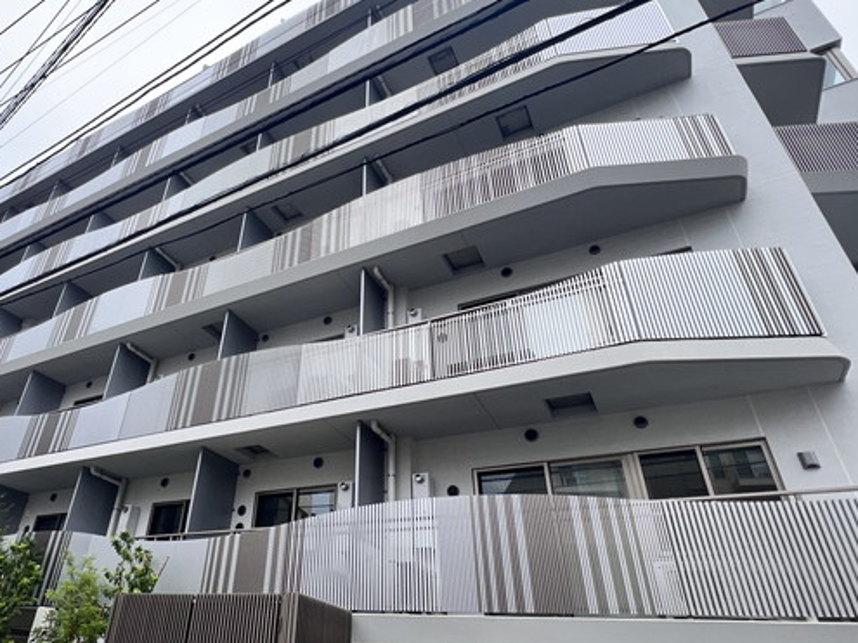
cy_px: 326
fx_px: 520
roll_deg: -4.7
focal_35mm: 21
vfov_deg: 63.4
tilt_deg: +32.1
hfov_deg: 77.2
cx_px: 309
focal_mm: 1.57
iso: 32
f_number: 1.8
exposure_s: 1/1085
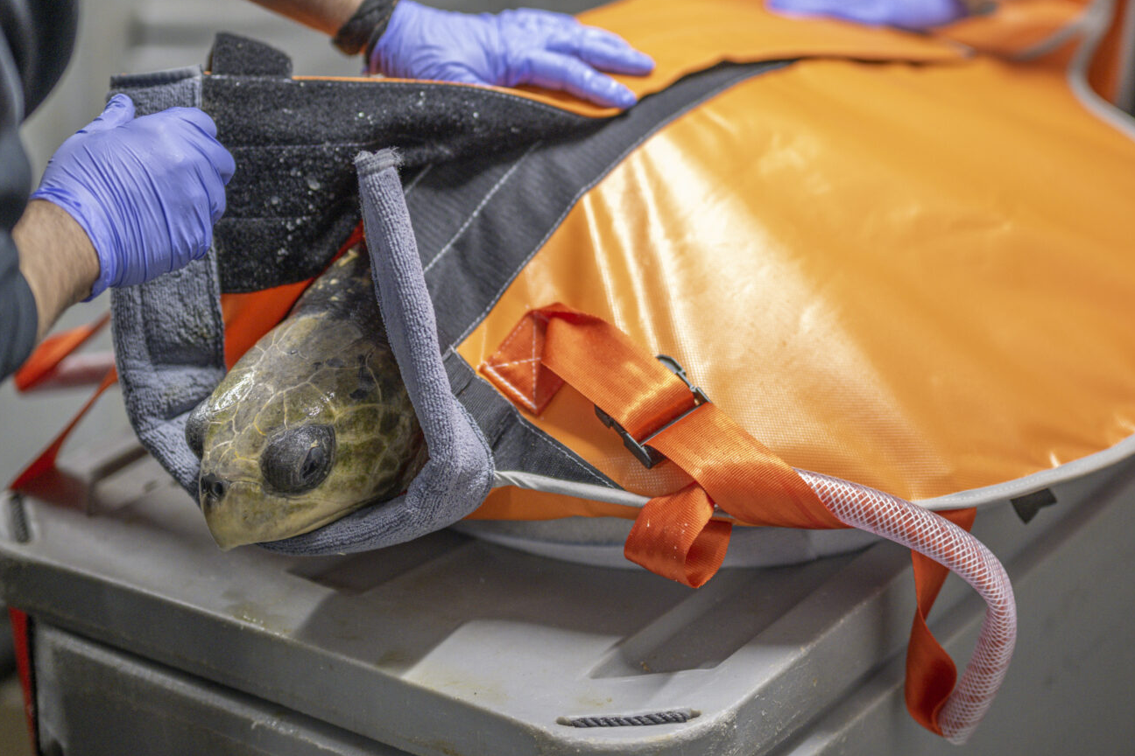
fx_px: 2490
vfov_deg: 17.2
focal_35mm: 79
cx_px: 670
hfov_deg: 25.6
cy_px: 192
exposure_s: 1/500
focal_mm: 50
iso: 1000
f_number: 1.2
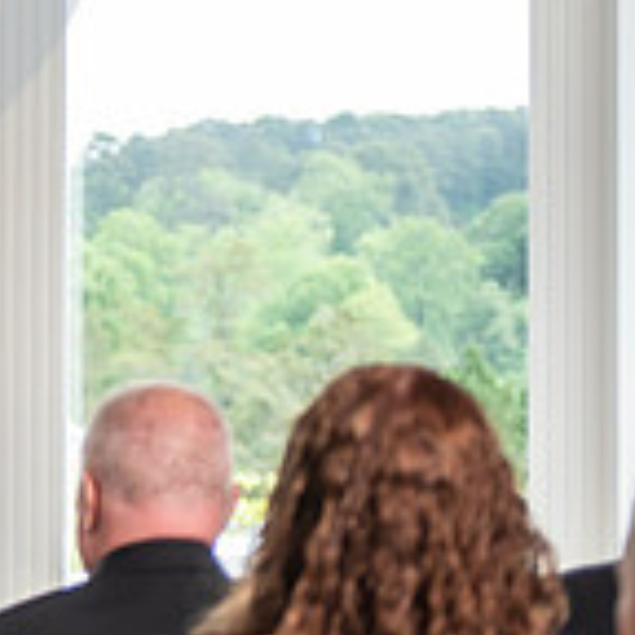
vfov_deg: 8.5
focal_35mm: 205
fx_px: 4255
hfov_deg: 8.2
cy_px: 289
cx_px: -600
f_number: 2.8
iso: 200
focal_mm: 60
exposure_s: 1/160
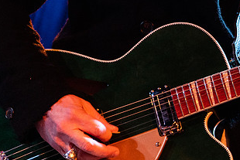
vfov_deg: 6.5
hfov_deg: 9.6
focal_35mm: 211
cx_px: 315
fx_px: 1407
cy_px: 88
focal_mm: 70
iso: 2000
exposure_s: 1/125
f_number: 3.2
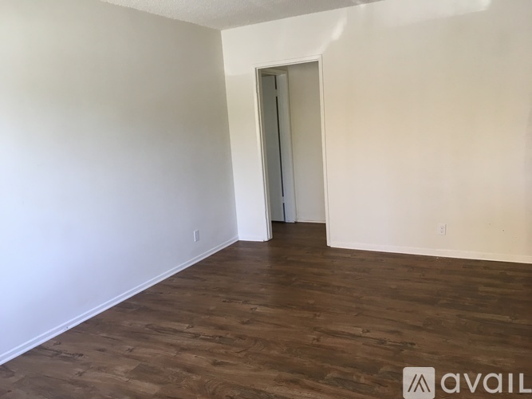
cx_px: 266
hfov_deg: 61.7
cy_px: 200
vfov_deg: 48.2
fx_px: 446
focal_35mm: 29
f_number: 2.2
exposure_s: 1/30
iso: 25
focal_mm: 4.15
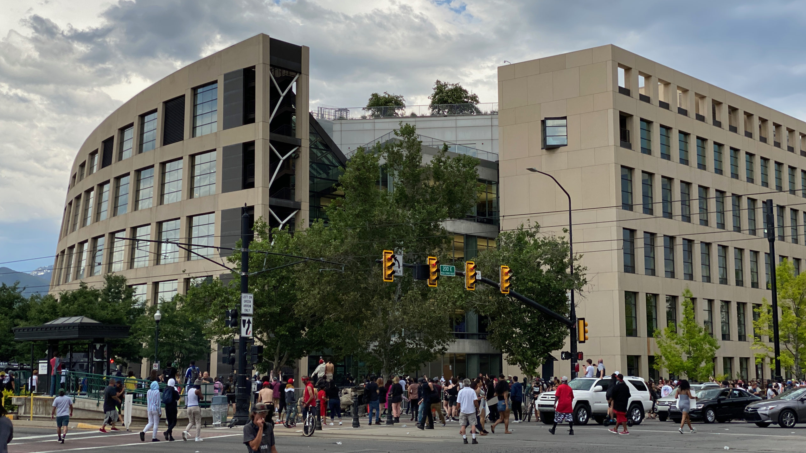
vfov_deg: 21.1
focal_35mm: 57
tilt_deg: +7.1
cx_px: 402
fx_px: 1218
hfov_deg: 36.6
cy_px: 202
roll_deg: +1.4
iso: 20
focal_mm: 6
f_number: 2
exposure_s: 1/959
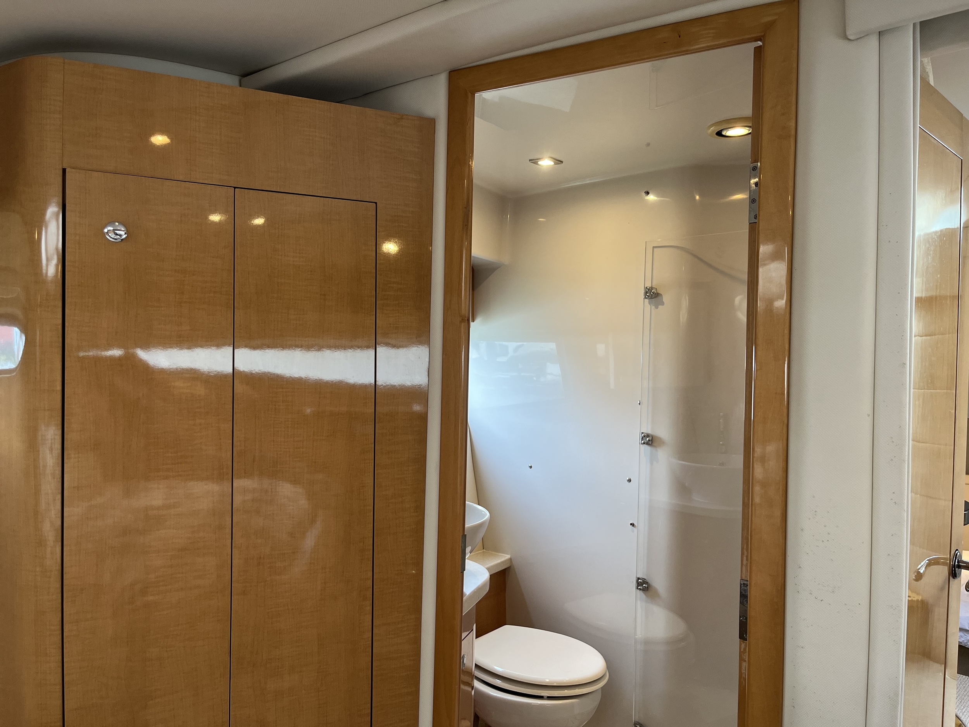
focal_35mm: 26
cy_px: 364
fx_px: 728
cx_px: 484
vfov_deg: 53.1
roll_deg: -0.3
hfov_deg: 67.3
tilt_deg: -0.8
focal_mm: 5.1
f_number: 1.6
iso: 125
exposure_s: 1/121
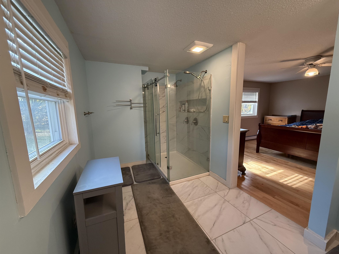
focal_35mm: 14
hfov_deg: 102.1
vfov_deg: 85.7
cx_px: 170
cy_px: 127
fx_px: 137
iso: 250
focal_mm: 2.22
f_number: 2.2
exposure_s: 1/120
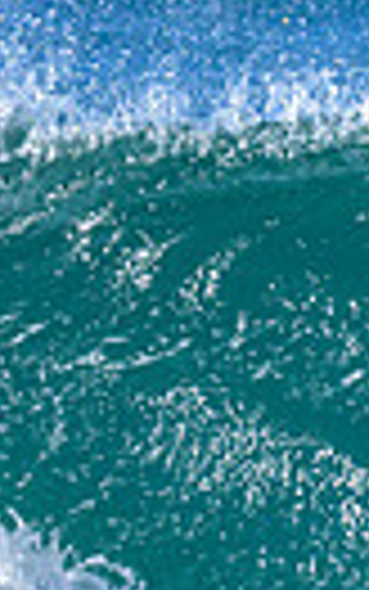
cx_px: 1237
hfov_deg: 0.3
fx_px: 79913
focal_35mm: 4972
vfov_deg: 0.4
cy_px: 740
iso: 560
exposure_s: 1/2000
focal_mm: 800
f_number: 6.3
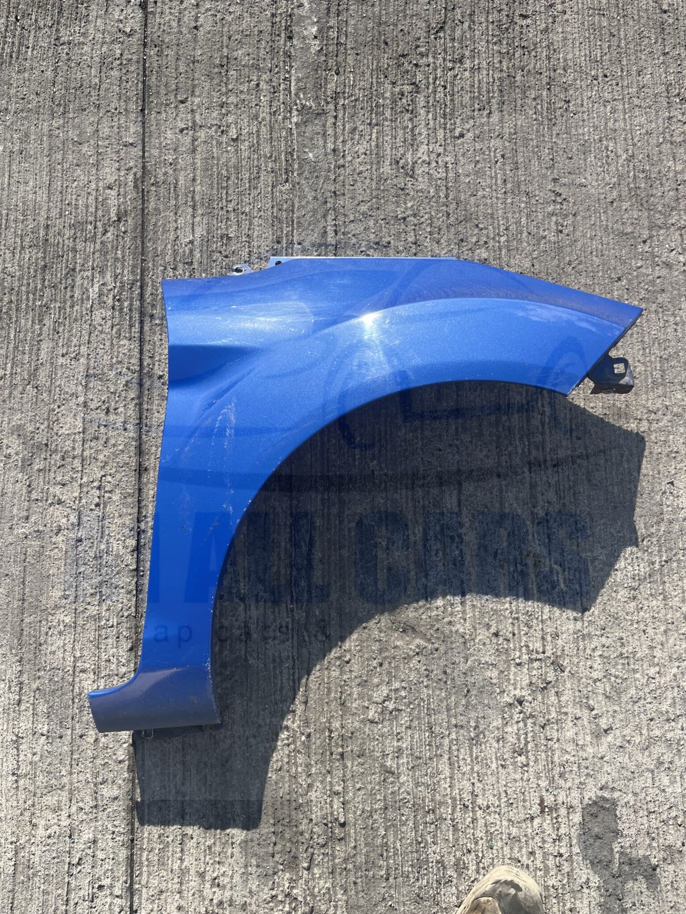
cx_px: 343
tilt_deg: -80.5
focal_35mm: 26
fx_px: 687
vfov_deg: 67.3
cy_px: 457
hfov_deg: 53.1
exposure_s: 1/2062
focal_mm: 5.1
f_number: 1.6
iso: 50
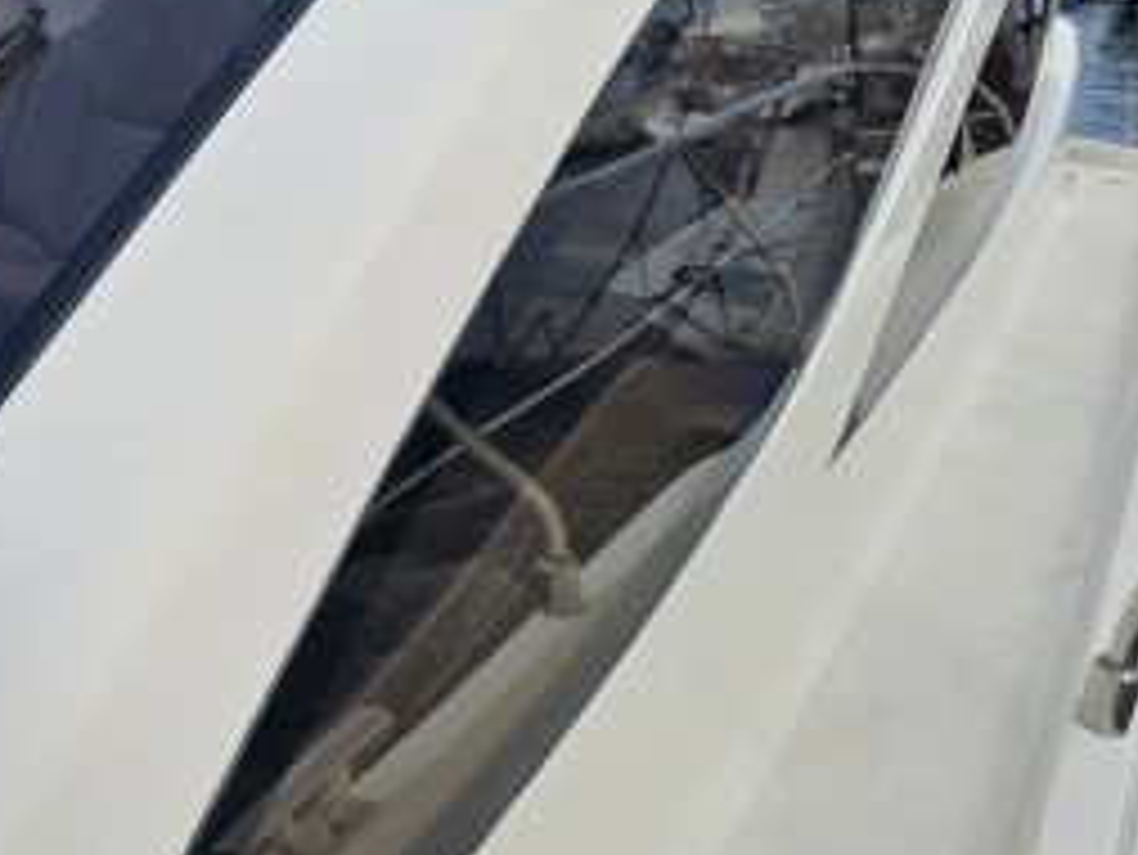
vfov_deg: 29.0
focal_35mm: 50
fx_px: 1645
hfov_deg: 35.6
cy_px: 326
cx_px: 90
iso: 10
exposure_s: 1/487
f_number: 1.7
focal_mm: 6.3
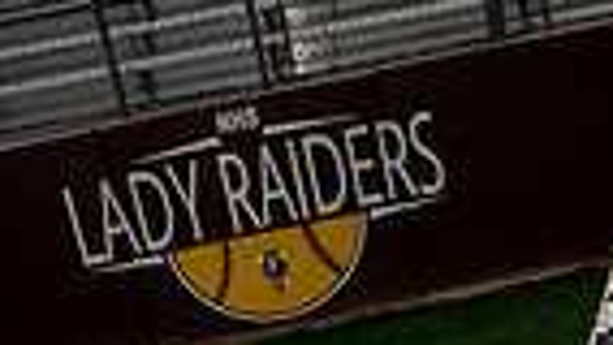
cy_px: 854
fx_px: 1675
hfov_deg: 20.5
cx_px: 496
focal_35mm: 103
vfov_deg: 10.1
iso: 100
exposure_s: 1/250
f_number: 16
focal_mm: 31
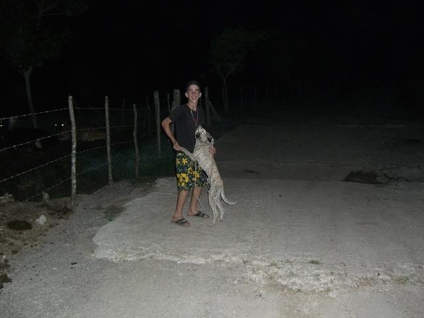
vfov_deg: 37.7
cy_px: 159
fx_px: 465
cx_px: 212
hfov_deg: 49.0
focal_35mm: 38
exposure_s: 1/60
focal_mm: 7.9
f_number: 2.8
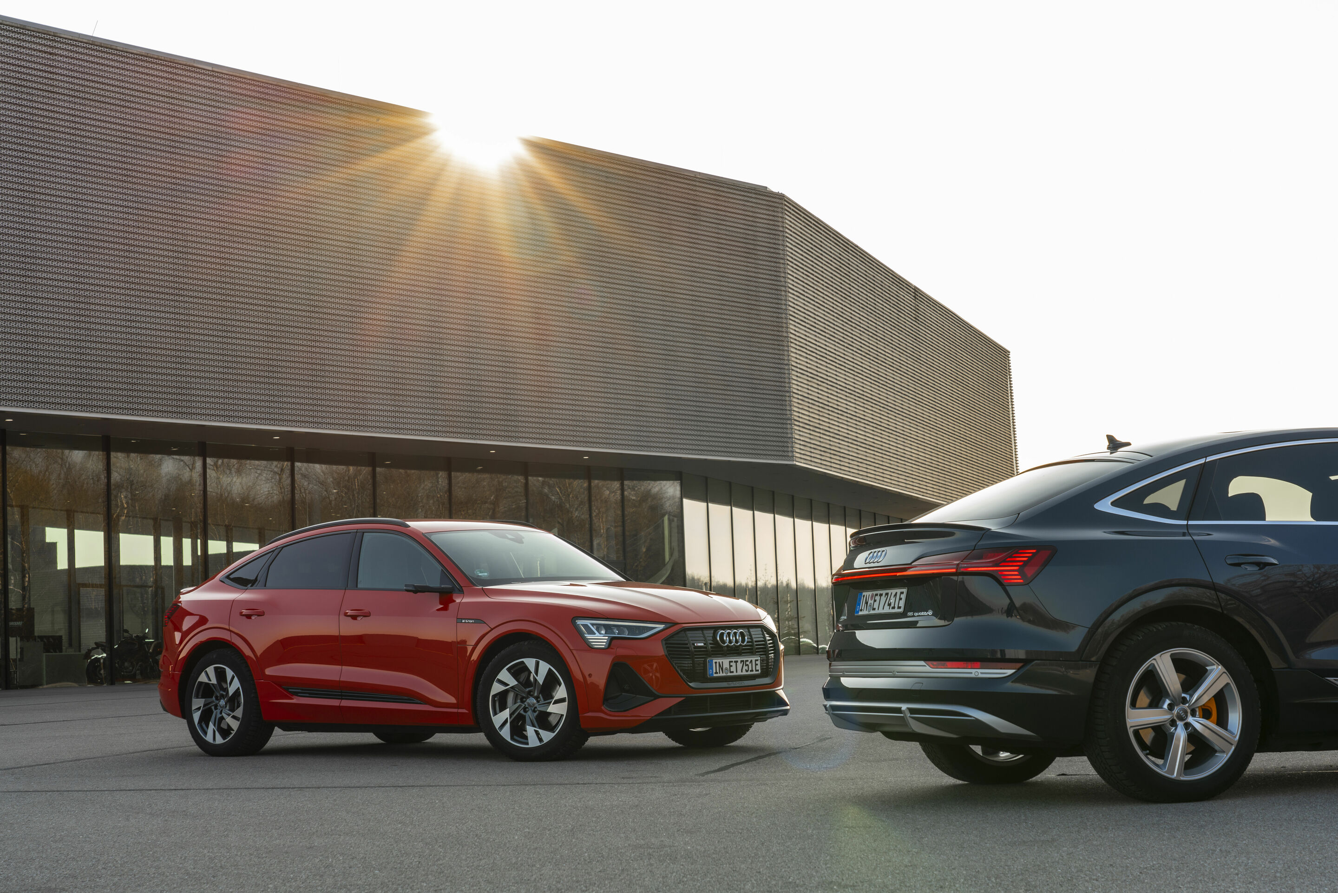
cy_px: 446
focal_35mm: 64
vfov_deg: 21.2
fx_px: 2379
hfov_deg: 31.4
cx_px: 669
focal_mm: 64
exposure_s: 1/50
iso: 50
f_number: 10
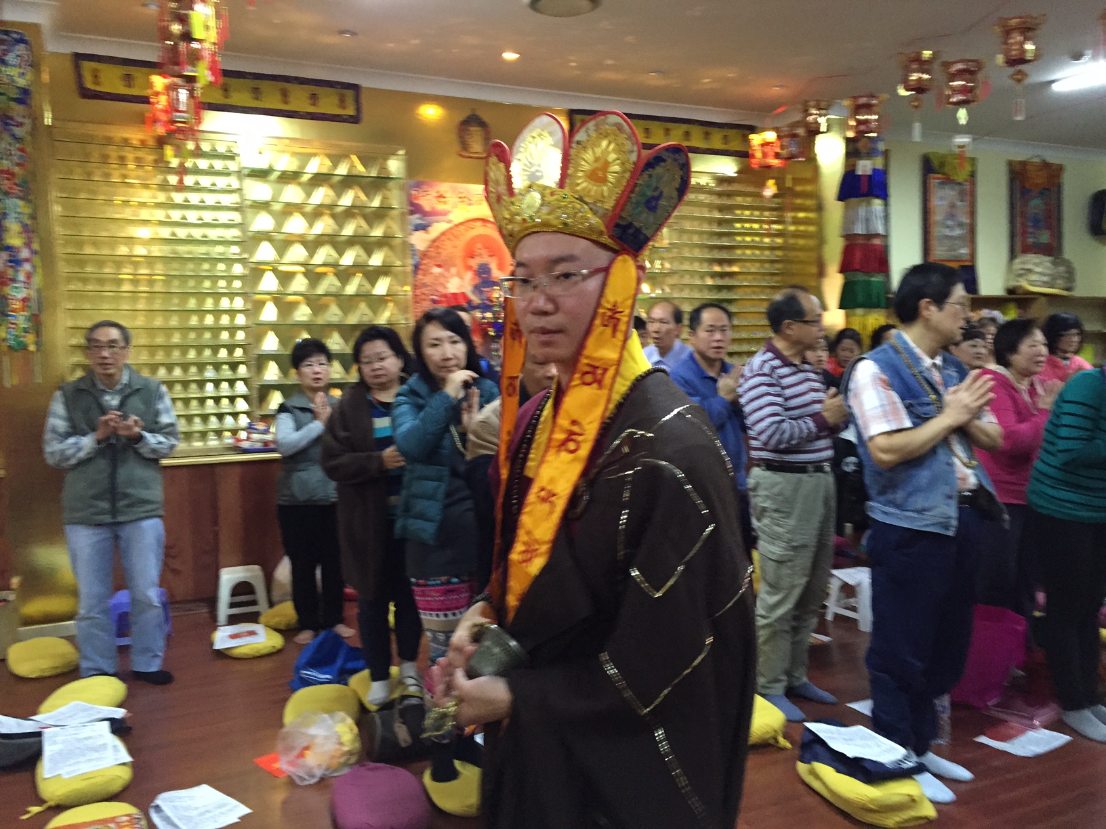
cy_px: 414
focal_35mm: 29
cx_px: 553
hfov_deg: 61.7
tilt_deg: -4.1
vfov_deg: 48.2
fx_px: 927
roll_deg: -2.6
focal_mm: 4.15
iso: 250
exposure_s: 1/25
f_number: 2.2
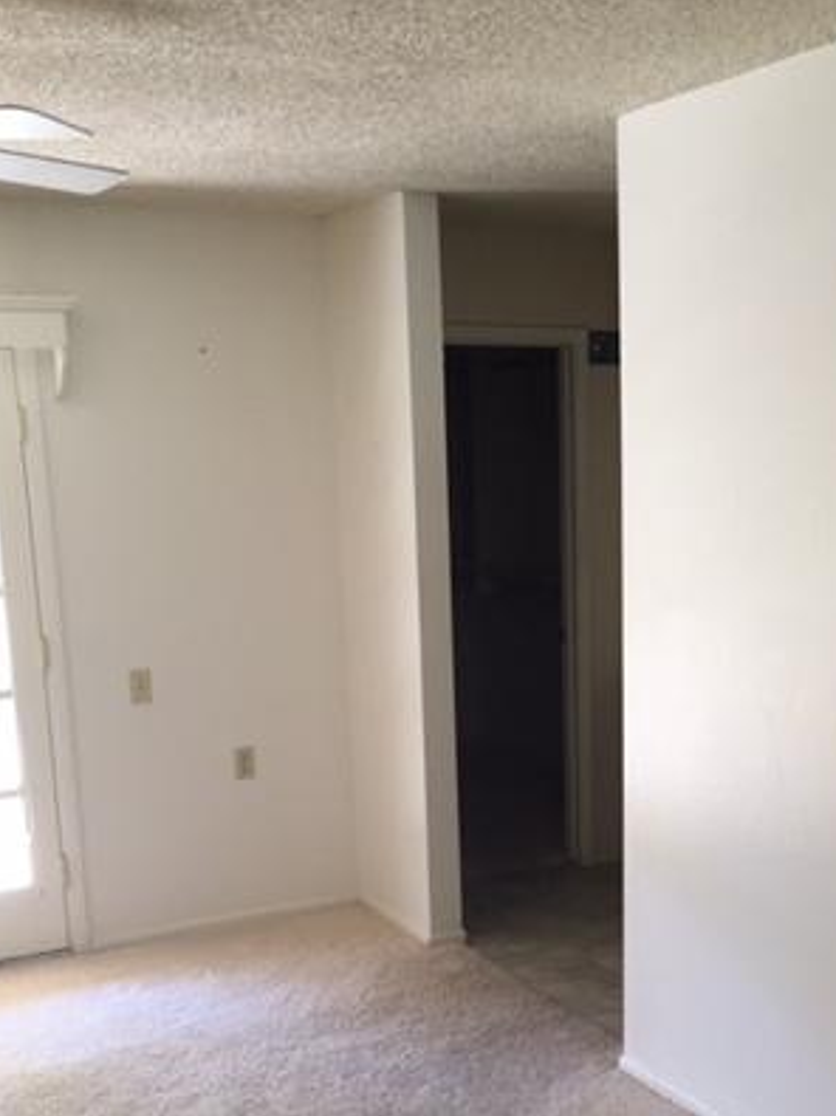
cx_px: 559
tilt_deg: -10.9
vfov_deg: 39.9
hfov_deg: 30.6
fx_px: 1514
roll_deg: +1.2
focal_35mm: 47
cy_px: 757
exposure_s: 1/30
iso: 50
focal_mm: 4.15
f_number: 2.2
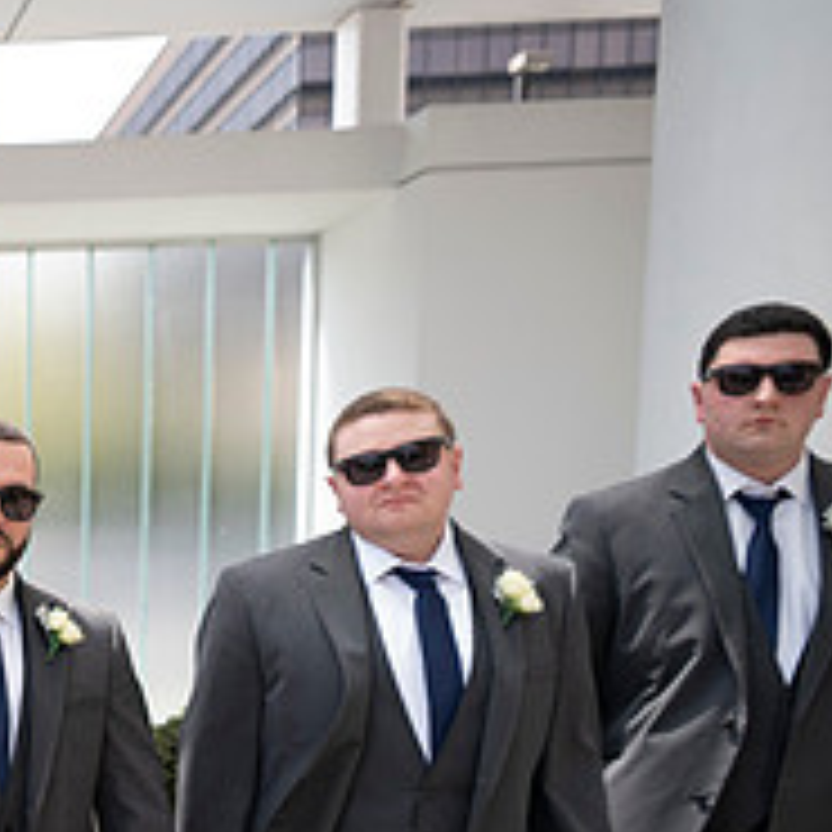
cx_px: -454
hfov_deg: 21.8
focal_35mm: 64
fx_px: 1740
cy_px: 854
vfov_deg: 25.4
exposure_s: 1/250
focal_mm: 24
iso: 50
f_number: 2.8
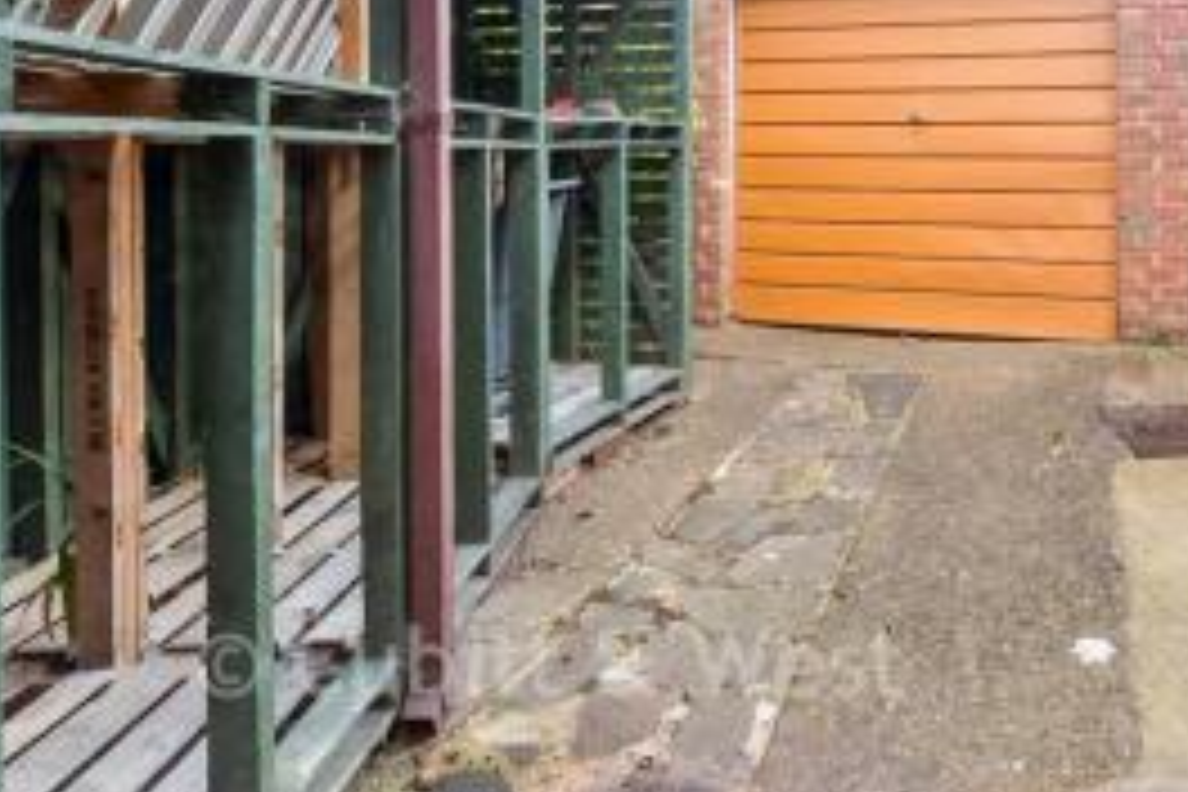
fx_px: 891
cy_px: 173
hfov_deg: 63.4
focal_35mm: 27
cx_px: 891
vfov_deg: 45.8
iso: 160
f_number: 8
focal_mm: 10
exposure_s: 1/20
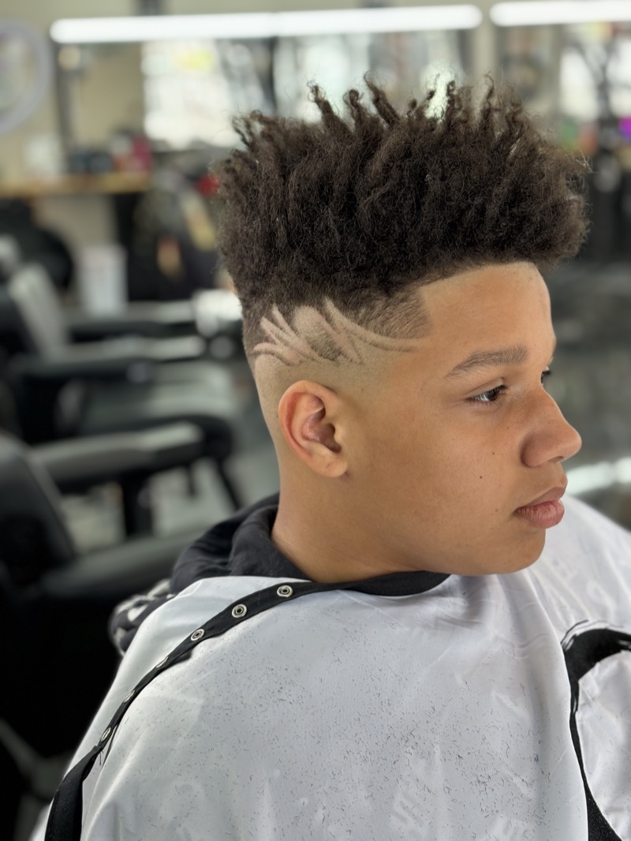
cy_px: 420
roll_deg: +2.8
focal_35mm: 52
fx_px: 1263
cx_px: 316
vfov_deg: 36.8
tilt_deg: -15.4
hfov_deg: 28.0
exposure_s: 1/120
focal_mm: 5.96
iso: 64
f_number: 1.6
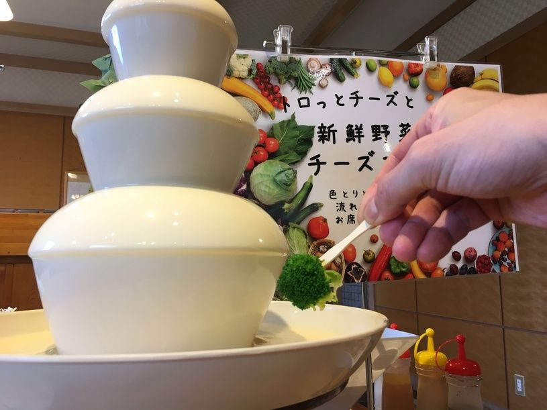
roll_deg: +0.4
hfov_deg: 61.7
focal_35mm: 29
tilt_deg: +8.1
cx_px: 274
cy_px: 205
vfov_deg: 48.2
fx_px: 458
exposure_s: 1/30
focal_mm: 4.15
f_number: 2.2
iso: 50
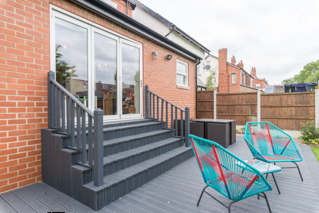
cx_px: 160
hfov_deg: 86.9
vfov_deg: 64.6
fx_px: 168
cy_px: 106
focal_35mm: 19
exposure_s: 1/200
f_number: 8
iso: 200
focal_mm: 19
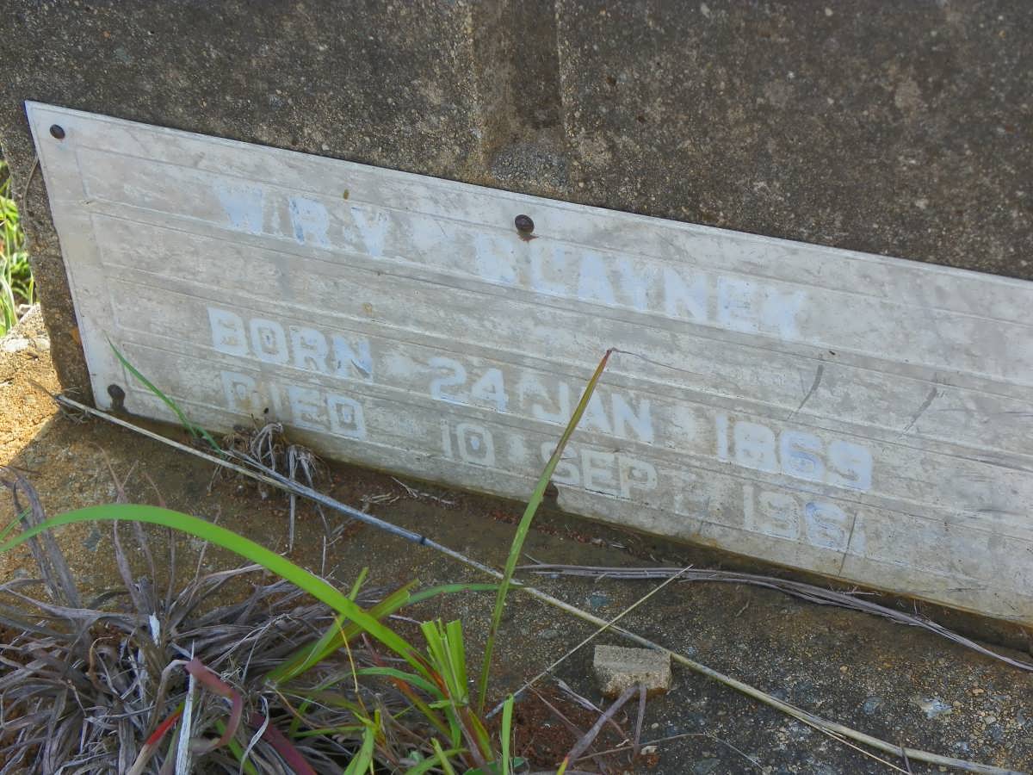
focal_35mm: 83
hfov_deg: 23.6
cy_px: 388
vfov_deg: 17.8
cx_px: 516
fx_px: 2477
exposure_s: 1/80
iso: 64
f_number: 4
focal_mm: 14.7
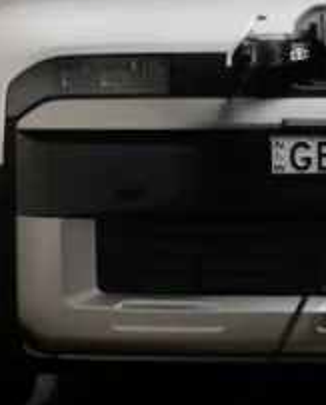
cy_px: -120
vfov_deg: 8.6
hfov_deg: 6.9
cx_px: 378
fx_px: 2671
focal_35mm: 222
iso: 400
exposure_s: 1/25
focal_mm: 47
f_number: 6.3
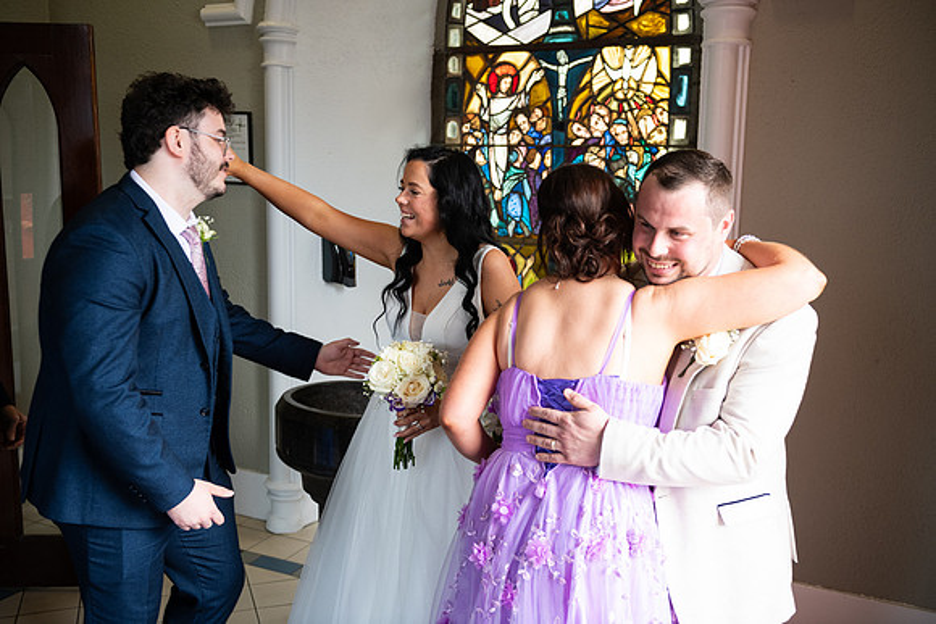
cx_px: 468
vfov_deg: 37.9
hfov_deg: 54.4
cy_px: 312
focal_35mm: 35
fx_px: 910
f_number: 3.5
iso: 640
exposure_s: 1/160
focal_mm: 35
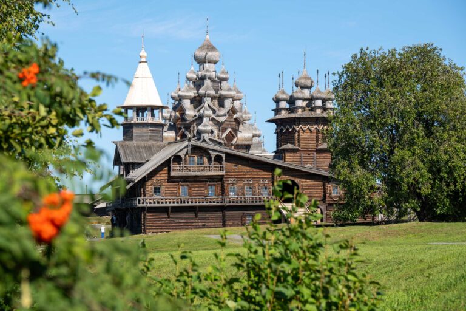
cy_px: 156
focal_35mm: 105
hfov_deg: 19.5
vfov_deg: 13.0
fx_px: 1359
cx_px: 233
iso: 100
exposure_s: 1/640
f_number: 5
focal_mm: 70
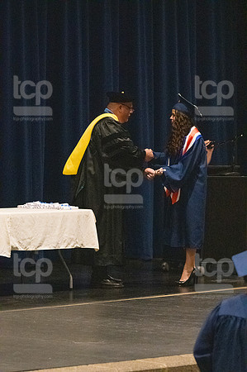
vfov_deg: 11.8
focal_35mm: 174
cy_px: 186
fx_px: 1795
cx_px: 124
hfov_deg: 7.9
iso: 10000
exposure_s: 1/400
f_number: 3.2
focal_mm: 116
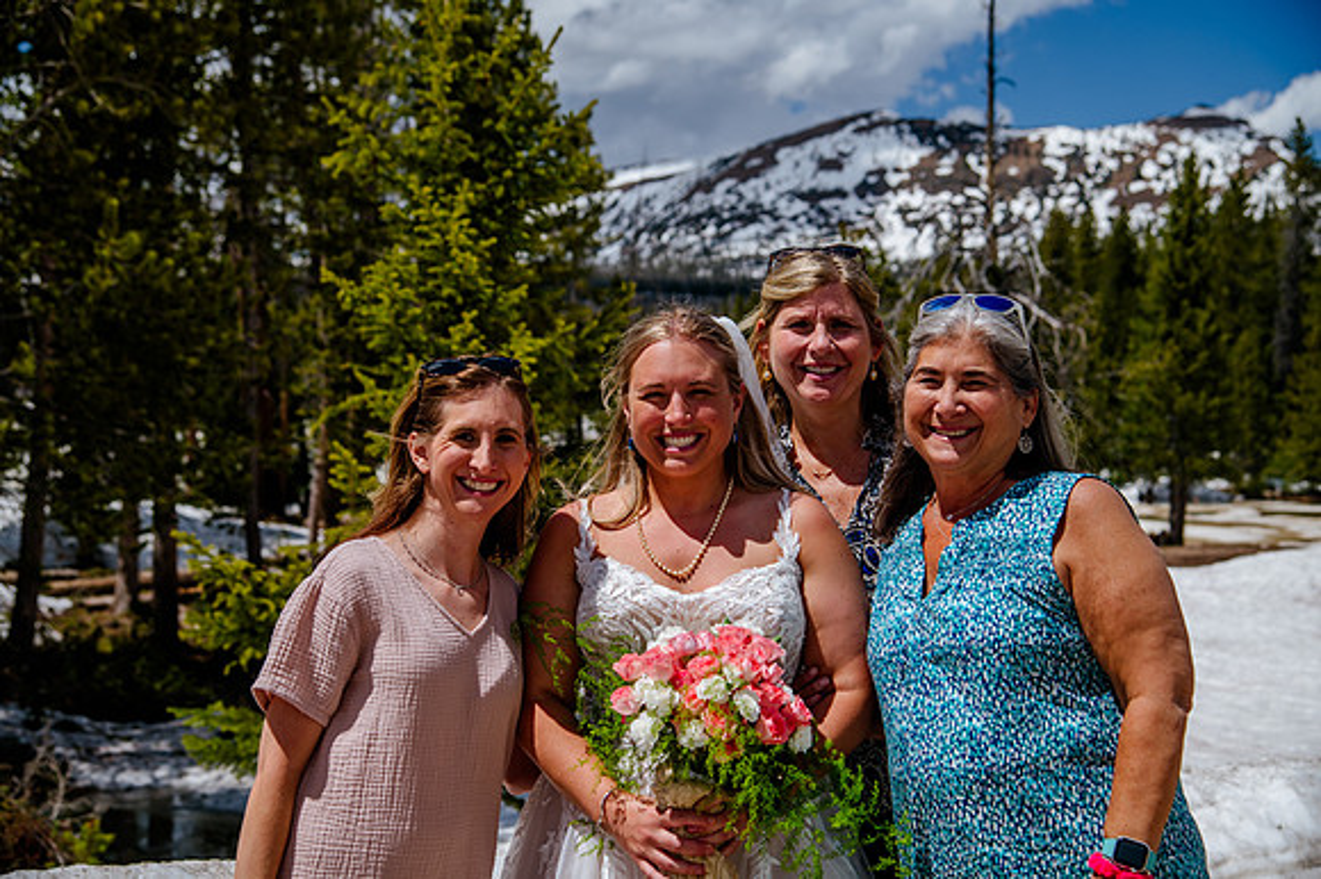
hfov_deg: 34.5
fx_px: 2127
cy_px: 440
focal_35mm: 58
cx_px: 660
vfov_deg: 23.4
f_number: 5
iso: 200
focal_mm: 58
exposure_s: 1/500
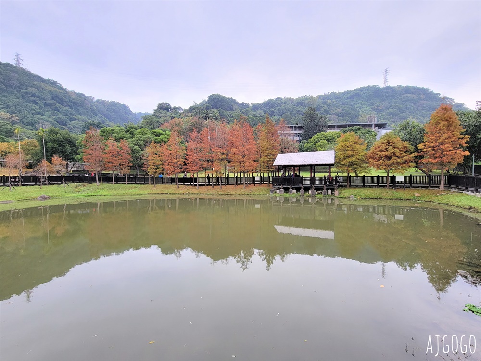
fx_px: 181
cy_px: 180
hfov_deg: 106.2
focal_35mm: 13
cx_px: 240
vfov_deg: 89.9
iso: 80
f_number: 2.2
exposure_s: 1/119
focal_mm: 2.2
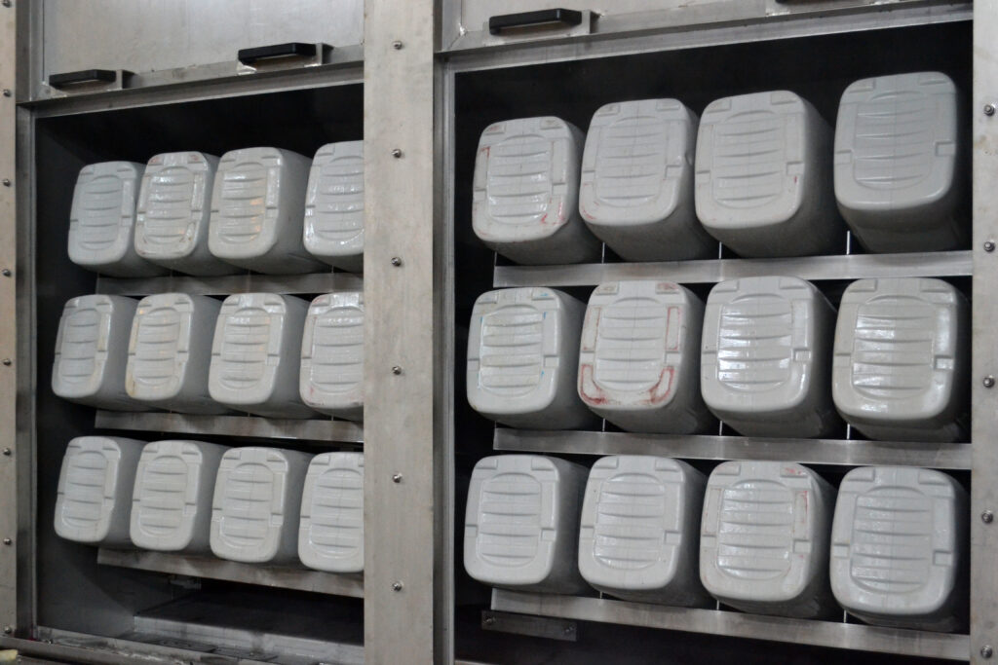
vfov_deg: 28.1
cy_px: 332
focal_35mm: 48
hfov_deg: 41.1
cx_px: 499
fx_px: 1331
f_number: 4.8
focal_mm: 32
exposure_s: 1/60
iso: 1800
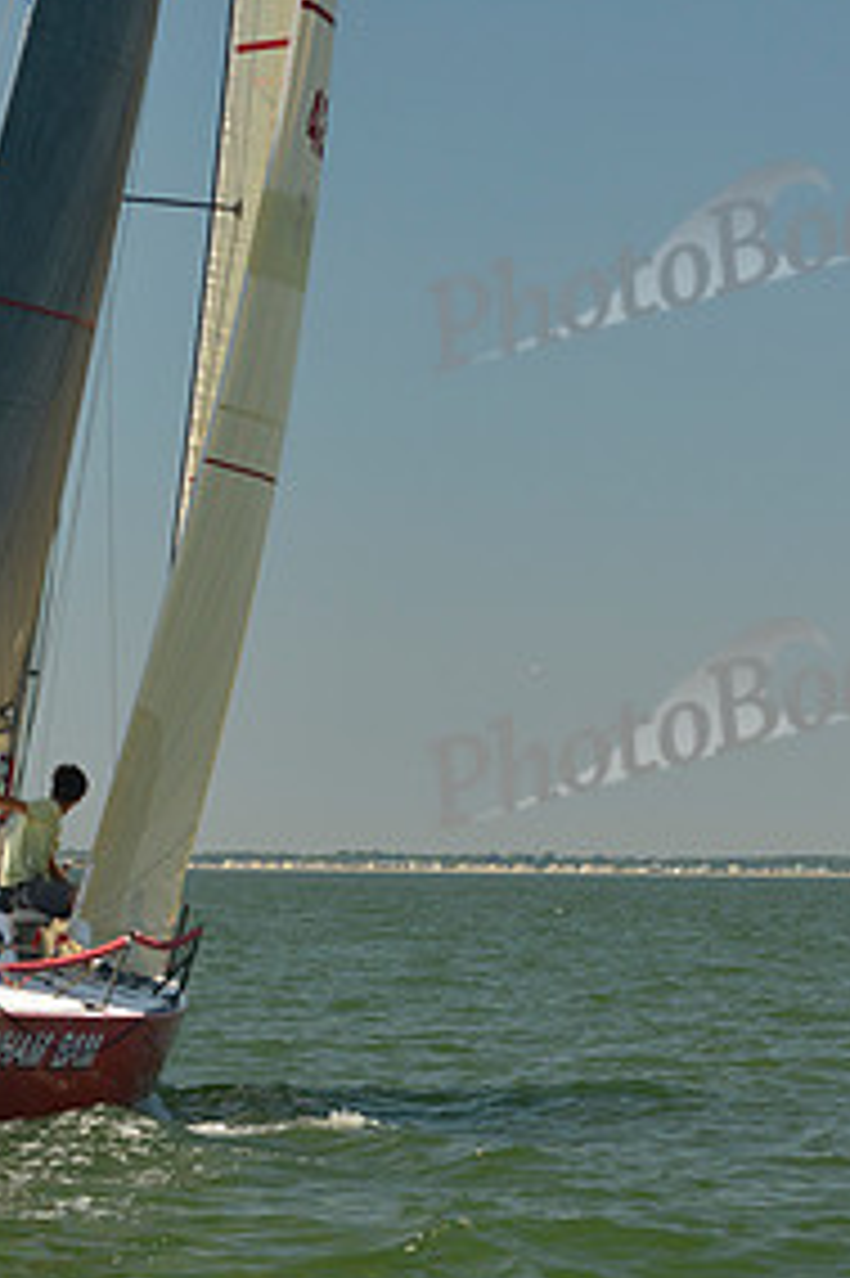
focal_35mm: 143
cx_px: 196
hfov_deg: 9.6
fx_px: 5070
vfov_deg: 14.2
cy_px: 86
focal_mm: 70
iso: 200
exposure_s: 1/640
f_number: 5.6
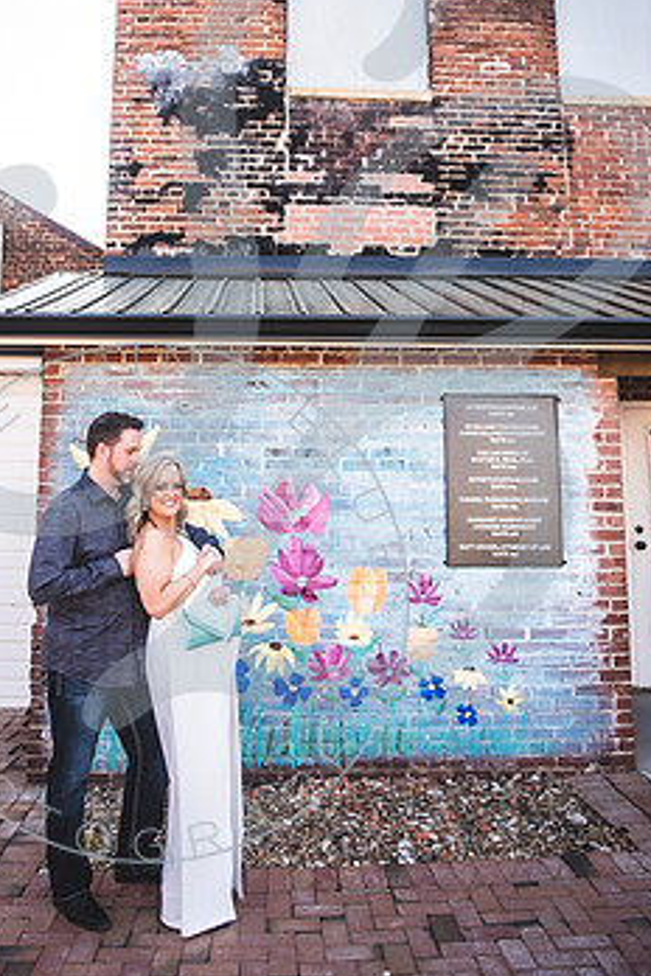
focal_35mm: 31
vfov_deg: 59.8
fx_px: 841
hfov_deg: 42.2
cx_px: 275
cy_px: 390
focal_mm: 24
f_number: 2.8
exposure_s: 1/400
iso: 100
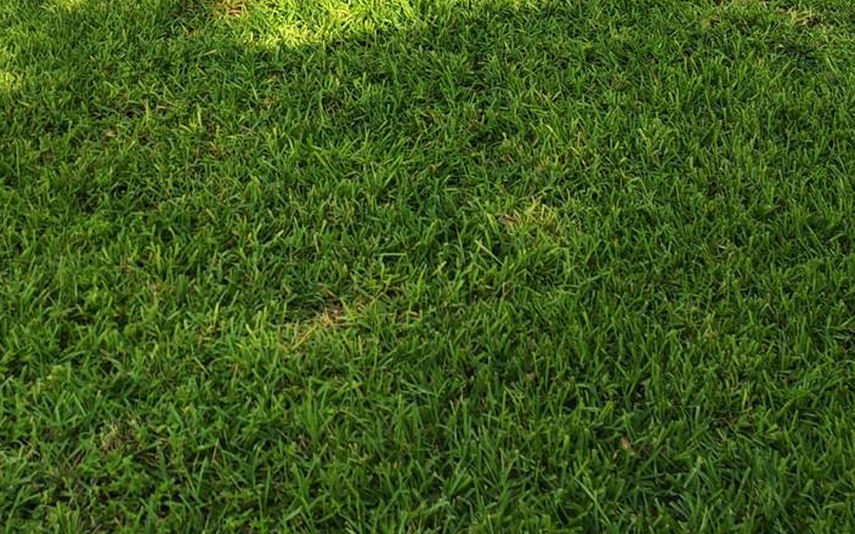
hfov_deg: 31.5
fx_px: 1515
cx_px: 380
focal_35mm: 65
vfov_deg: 18.5
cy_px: -182
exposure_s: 1/340
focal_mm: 6.12
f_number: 1.9
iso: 50
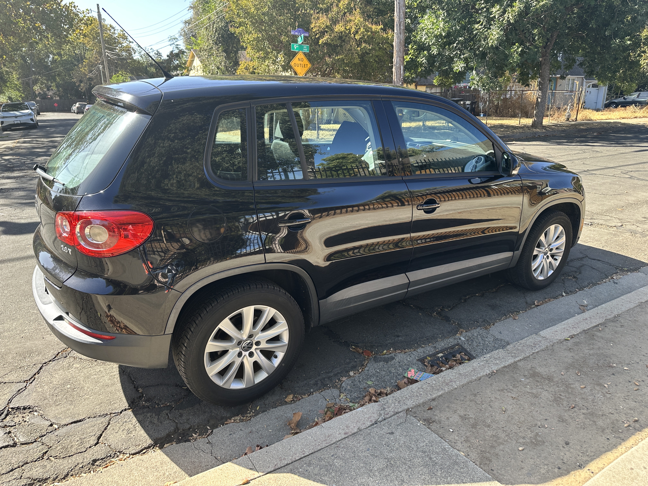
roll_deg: -0.8
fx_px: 449
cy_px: 243
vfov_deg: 56.8
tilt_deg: -16.6
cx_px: 324
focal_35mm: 24
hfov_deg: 71.6
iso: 80
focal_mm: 6.86
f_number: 1.78
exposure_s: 1/561
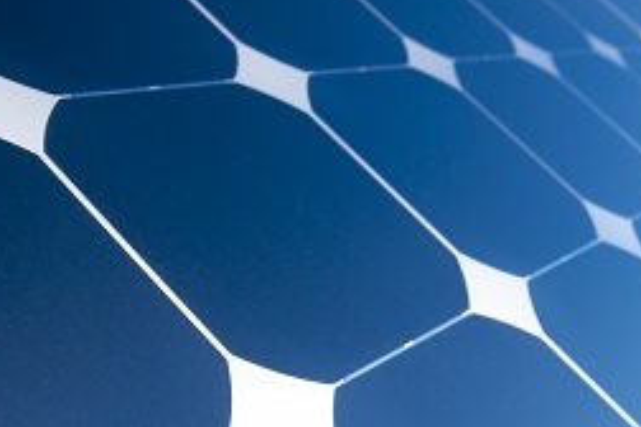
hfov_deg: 33.7
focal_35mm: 59
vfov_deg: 22.6
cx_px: 417
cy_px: 363
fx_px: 1050
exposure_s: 1/100
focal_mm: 22
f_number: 7.1
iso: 200
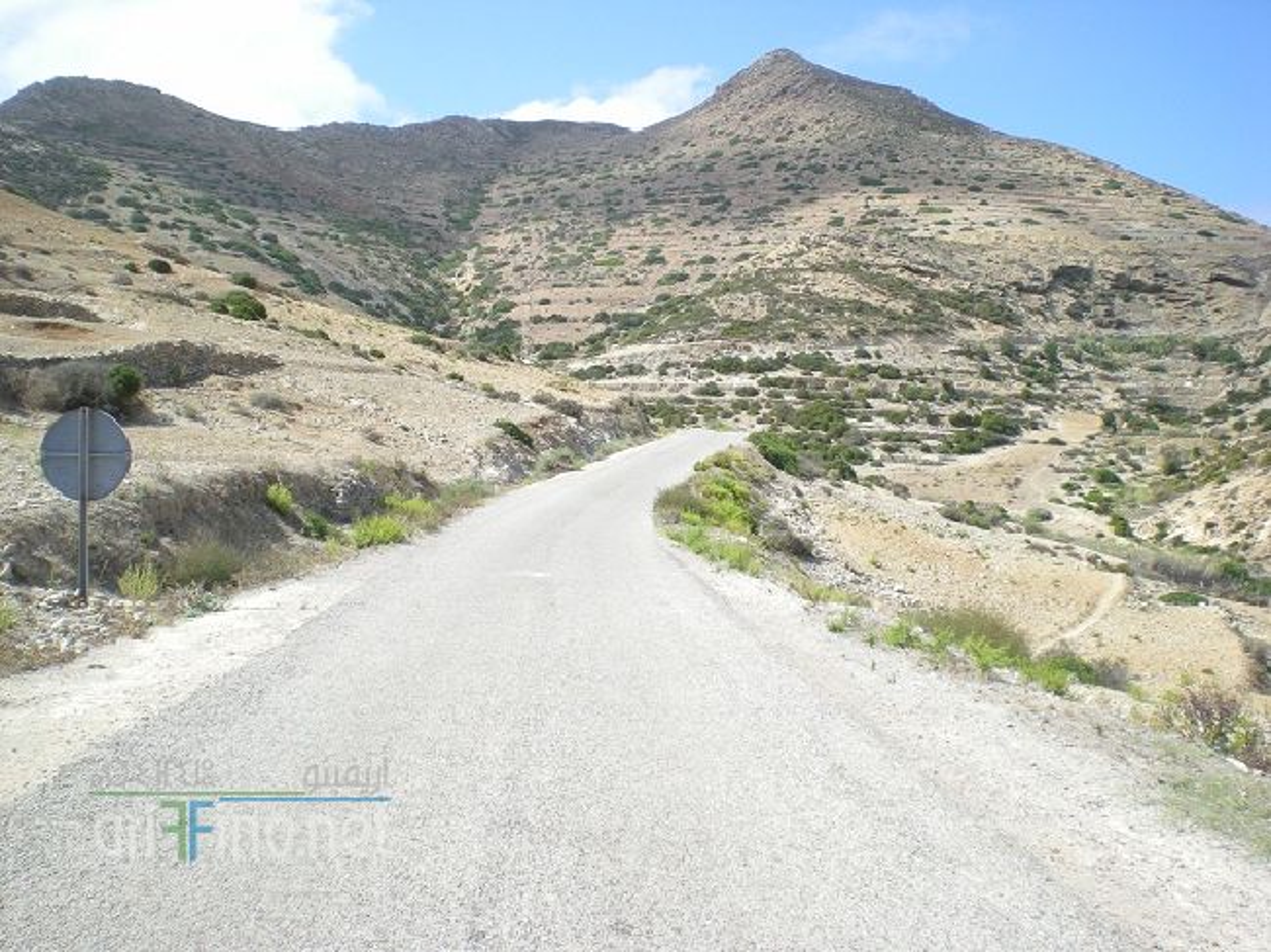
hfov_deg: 49.0
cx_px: 636
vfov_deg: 37.7
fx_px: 1395
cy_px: 476
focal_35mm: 38
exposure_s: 1/230
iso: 50
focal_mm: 6.3
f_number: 4.6
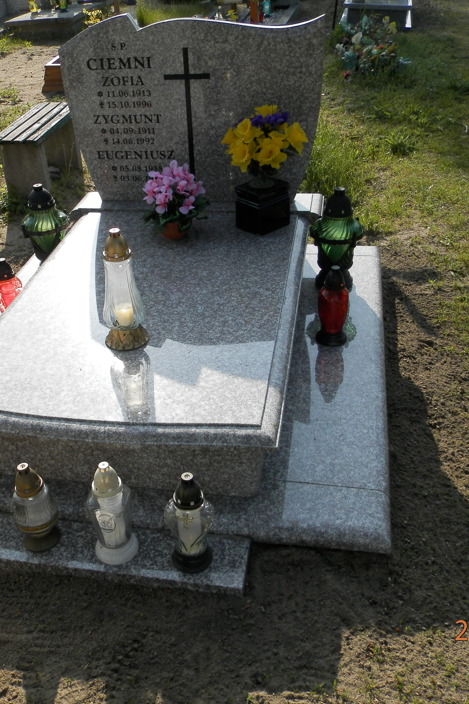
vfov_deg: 54.4
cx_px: 185
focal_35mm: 35
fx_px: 684
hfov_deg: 37.7
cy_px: 351
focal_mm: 4.5
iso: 80
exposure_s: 1/1250
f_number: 3.1
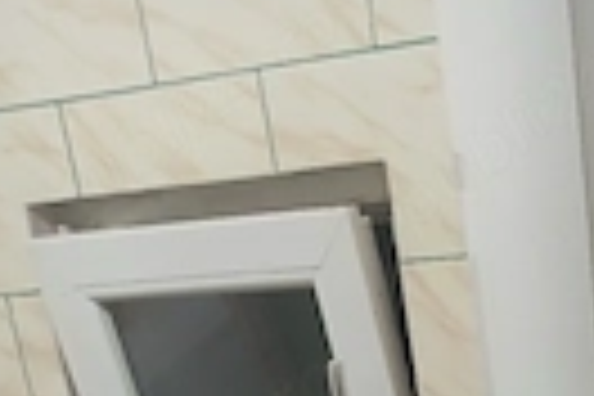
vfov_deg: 13.4
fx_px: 1353
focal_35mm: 82
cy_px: 873
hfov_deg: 23.4
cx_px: 630
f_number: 1.8
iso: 250
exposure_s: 1/50
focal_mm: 3.98
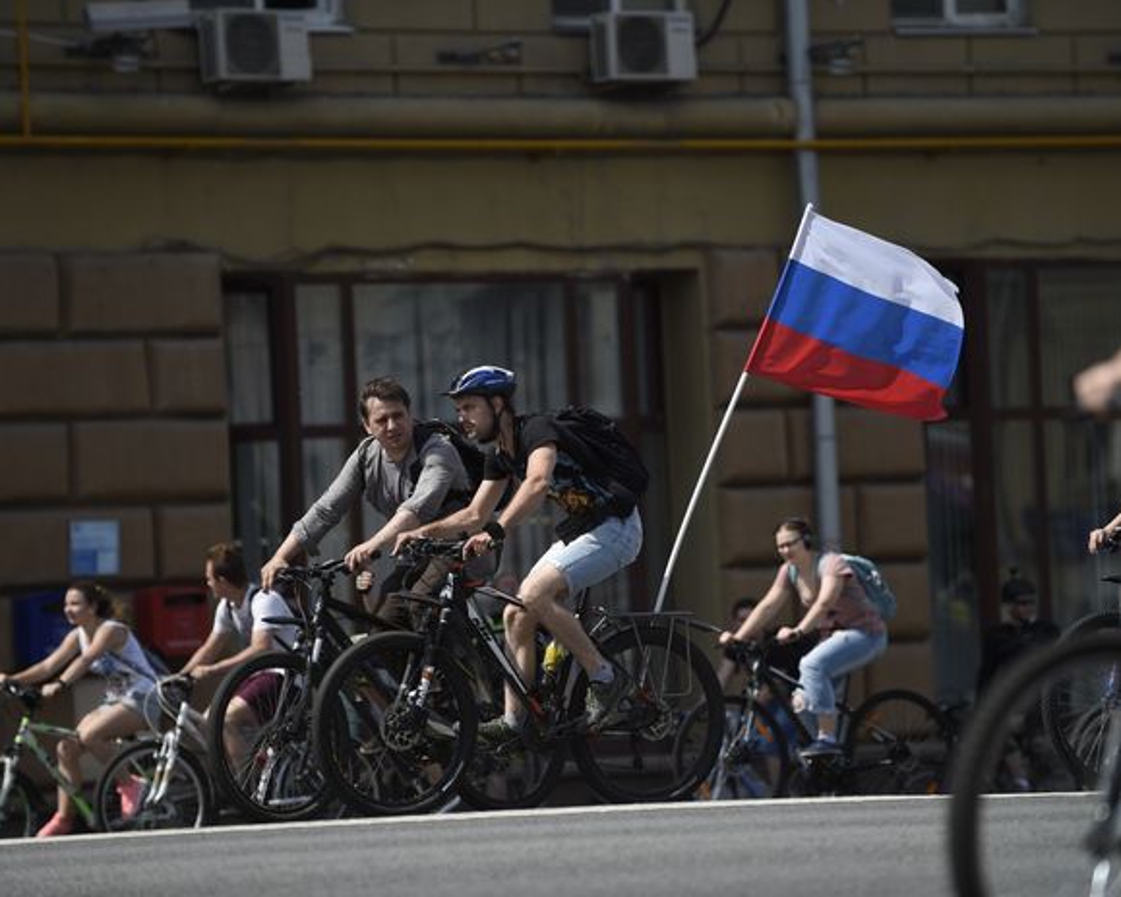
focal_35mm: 227
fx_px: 7530
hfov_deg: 8.5
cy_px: 449
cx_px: 583
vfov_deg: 6.8
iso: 100
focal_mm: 200
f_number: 4
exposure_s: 1/1600
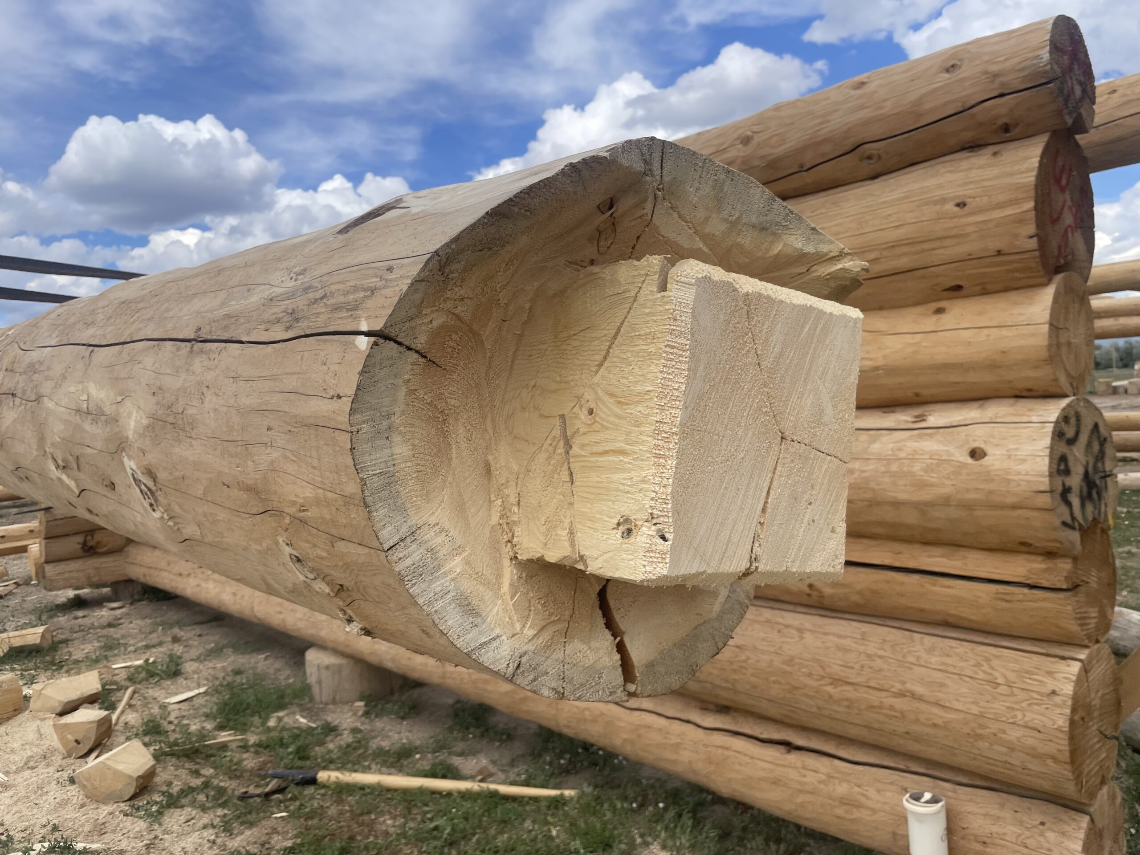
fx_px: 856
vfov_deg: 53.1
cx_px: 570
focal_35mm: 26
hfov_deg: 67.3
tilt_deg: -1.9
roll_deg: +4.1
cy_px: 428
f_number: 1.6
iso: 32
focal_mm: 4.2
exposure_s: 1/3401
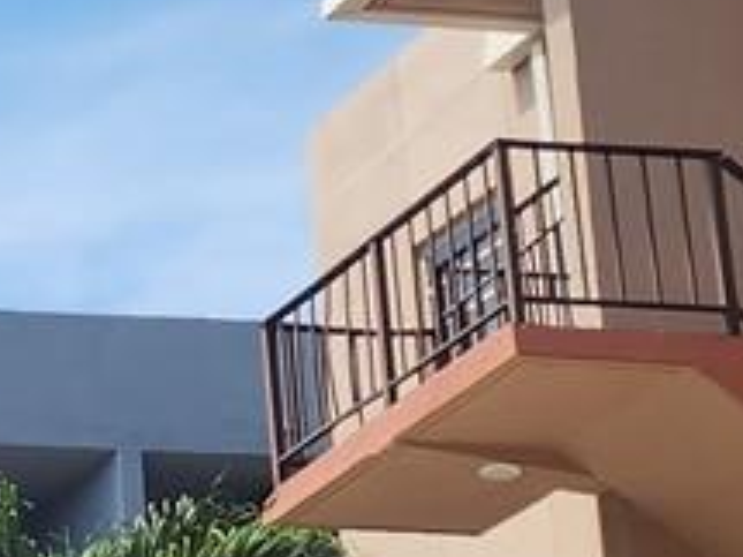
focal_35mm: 171
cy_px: 692
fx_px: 3668
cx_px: -774
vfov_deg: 8.6
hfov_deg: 10.6
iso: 12
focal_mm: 6.4
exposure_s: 1/976
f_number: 1.8
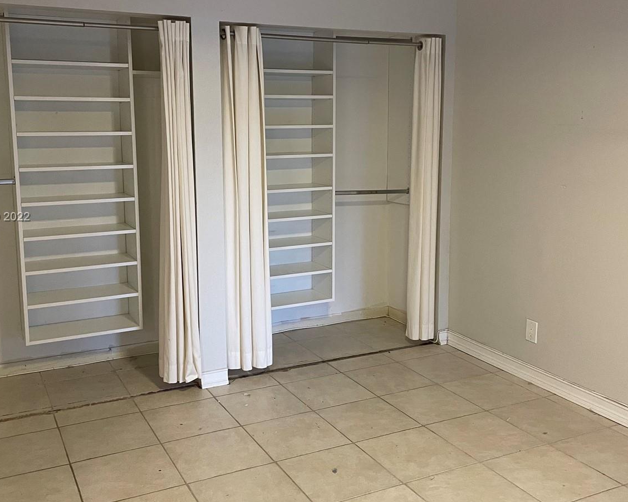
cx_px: 297
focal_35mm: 36
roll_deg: +1.1
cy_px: 218
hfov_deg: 50.3
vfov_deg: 41.1
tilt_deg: -8.0
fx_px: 669
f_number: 1.6
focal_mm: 4.2
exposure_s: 1/60
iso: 250
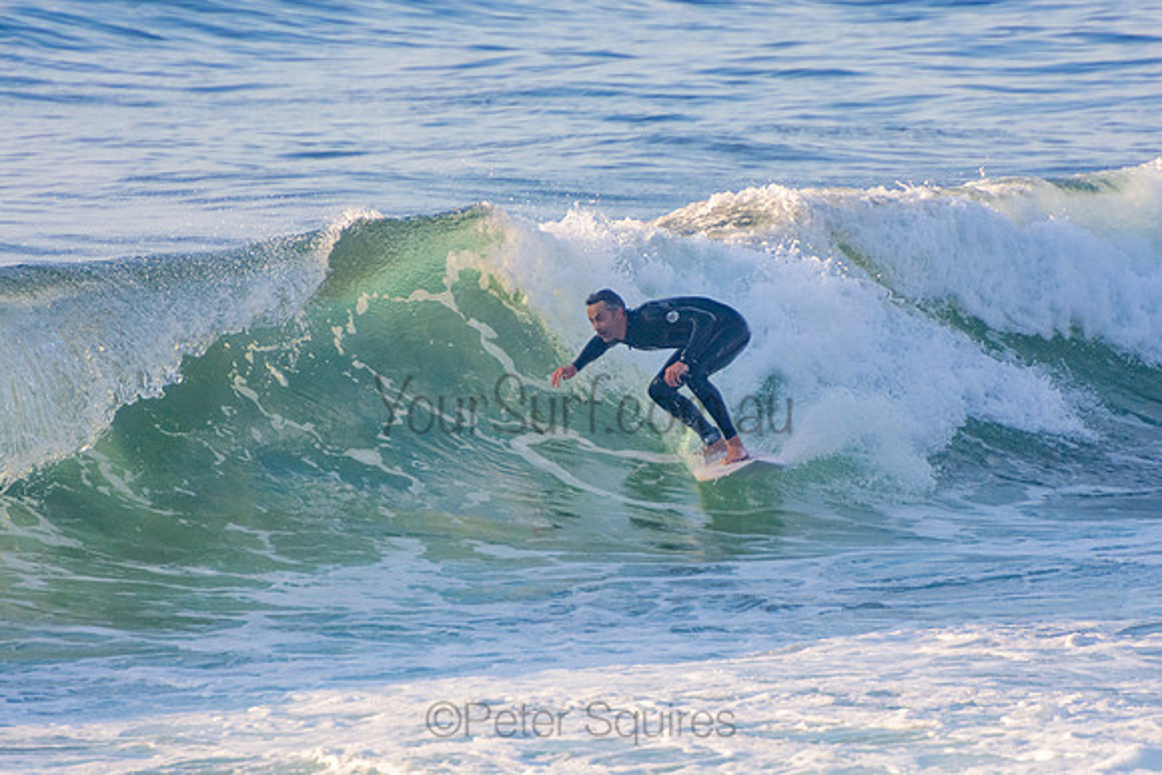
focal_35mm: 621
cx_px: 581
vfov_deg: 2.2
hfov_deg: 3.3
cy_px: 388
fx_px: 20059
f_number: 5.6
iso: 450
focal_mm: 400
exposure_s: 1/1250
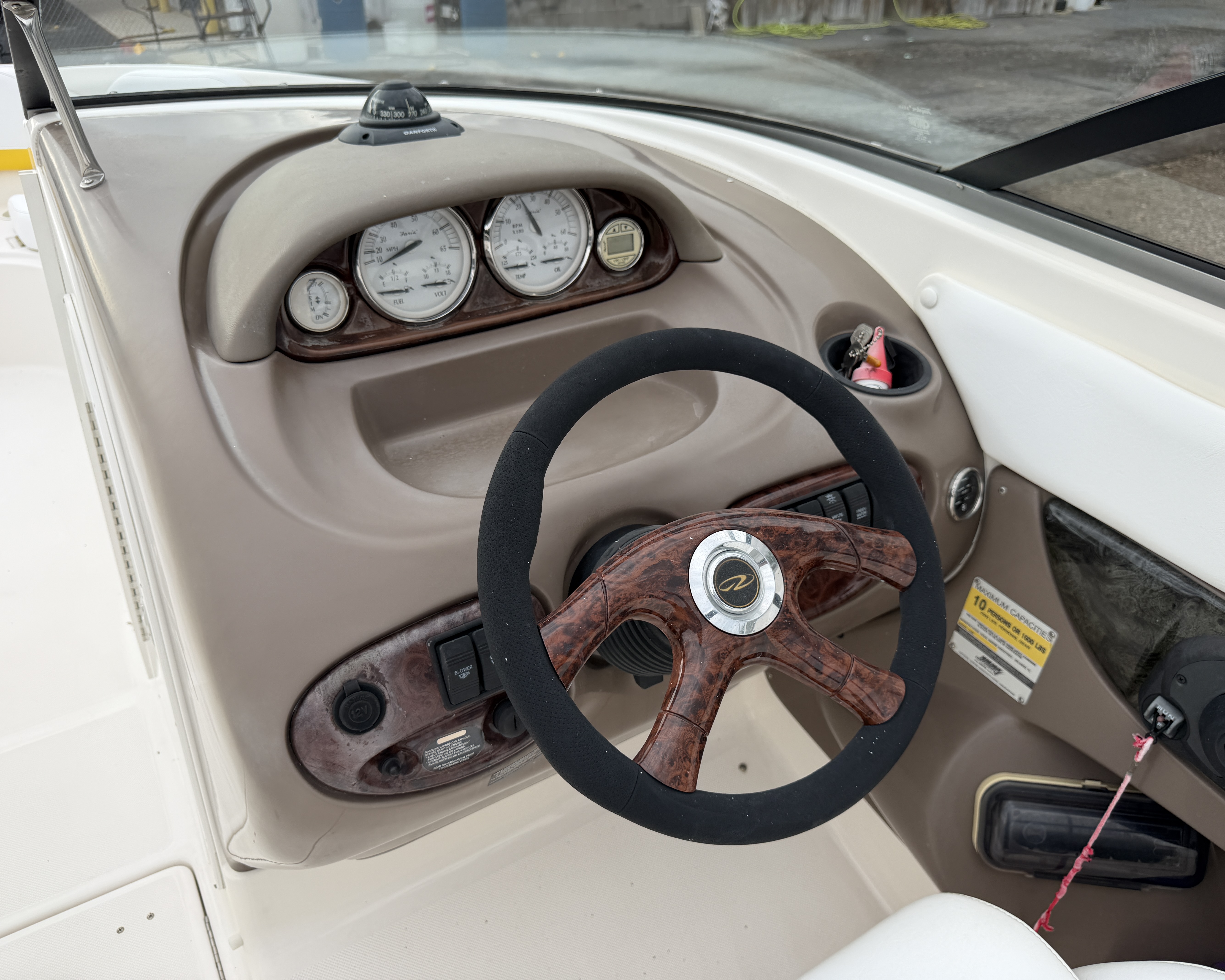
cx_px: 618
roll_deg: -1.0
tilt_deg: -31.4
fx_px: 906
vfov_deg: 56.8
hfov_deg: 68.1
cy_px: 490
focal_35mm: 25
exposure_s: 1/1192
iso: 80
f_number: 1.78
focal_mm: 6.76
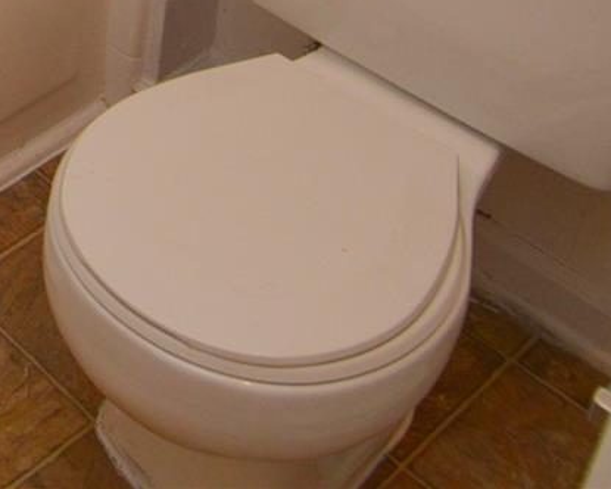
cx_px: -342
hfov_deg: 22.8
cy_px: -292
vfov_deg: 19.6
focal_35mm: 65
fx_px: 1175
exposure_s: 1/60
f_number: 4
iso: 500
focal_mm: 12
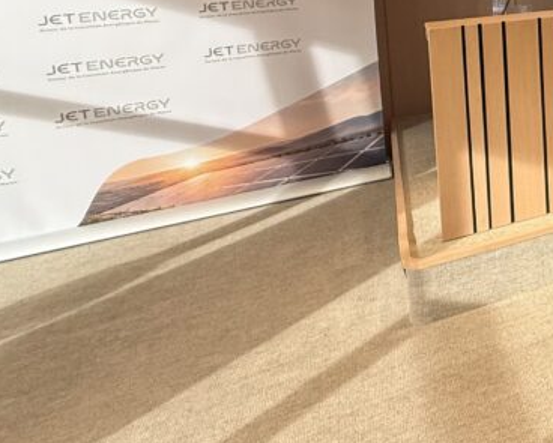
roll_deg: +0.7
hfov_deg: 32.2
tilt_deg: -4.9
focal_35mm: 38
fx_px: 622
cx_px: 762
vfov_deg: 34.4
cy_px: -32
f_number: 2.2
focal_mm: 2.22
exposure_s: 1/99
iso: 320
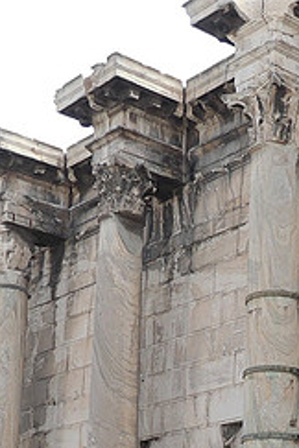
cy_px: 391
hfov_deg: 15.6
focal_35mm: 86
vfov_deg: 23.1
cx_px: 296
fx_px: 1071
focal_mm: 8.8
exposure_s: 1/1000
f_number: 3.3
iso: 250
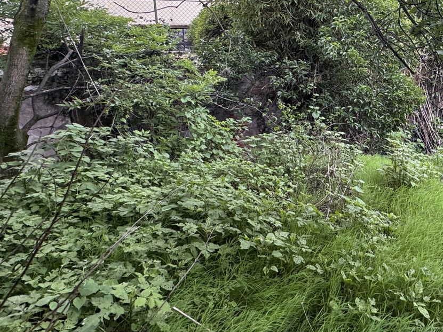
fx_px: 345
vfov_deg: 49.4
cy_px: 85
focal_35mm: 27
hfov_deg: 61.1
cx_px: 341
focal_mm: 2.22
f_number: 2.2
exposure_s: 1/99
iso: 50
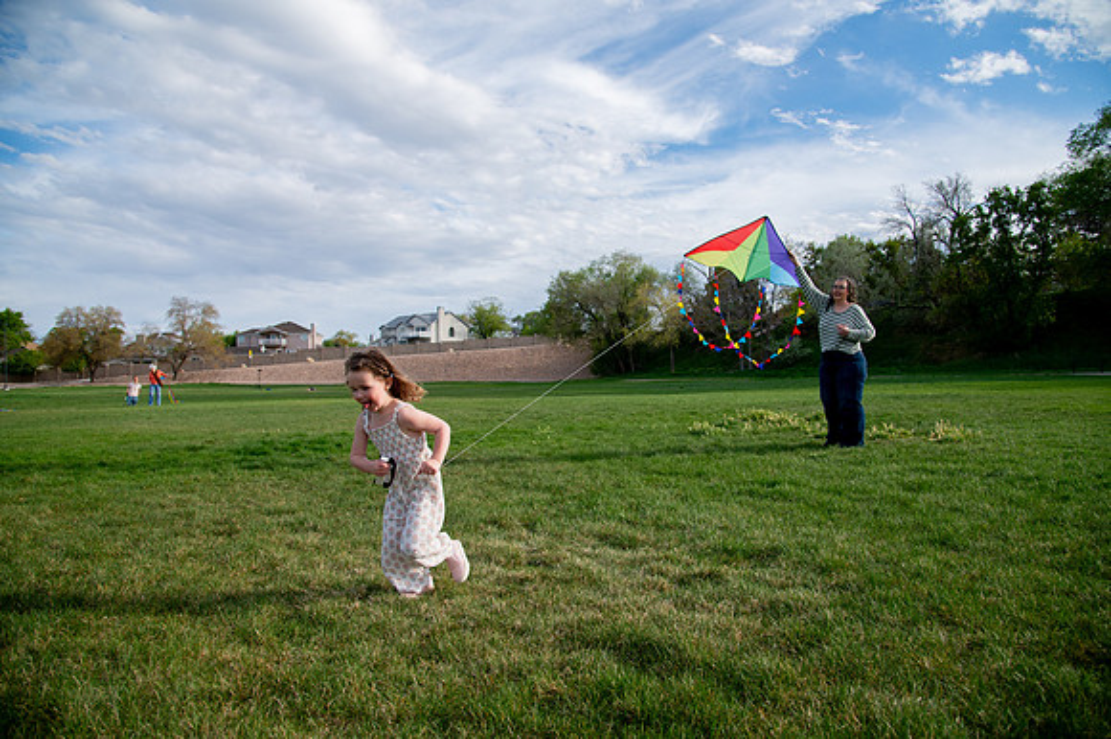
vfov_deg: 53.1
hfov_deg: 73.8
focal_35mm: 24
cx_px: 556
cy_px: 370
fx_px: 740
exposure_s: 1/640
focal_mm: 24
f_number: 5
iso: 200
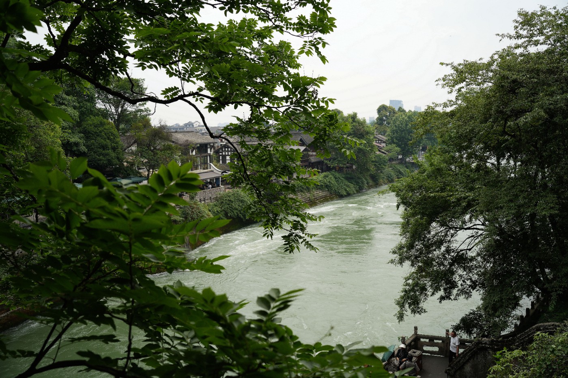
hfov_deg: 57.2
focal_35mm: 33
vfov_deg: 40.0
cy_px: 189
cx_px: 284
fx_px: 521
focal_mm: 33
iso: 100
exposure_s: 1/500
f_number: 4.5
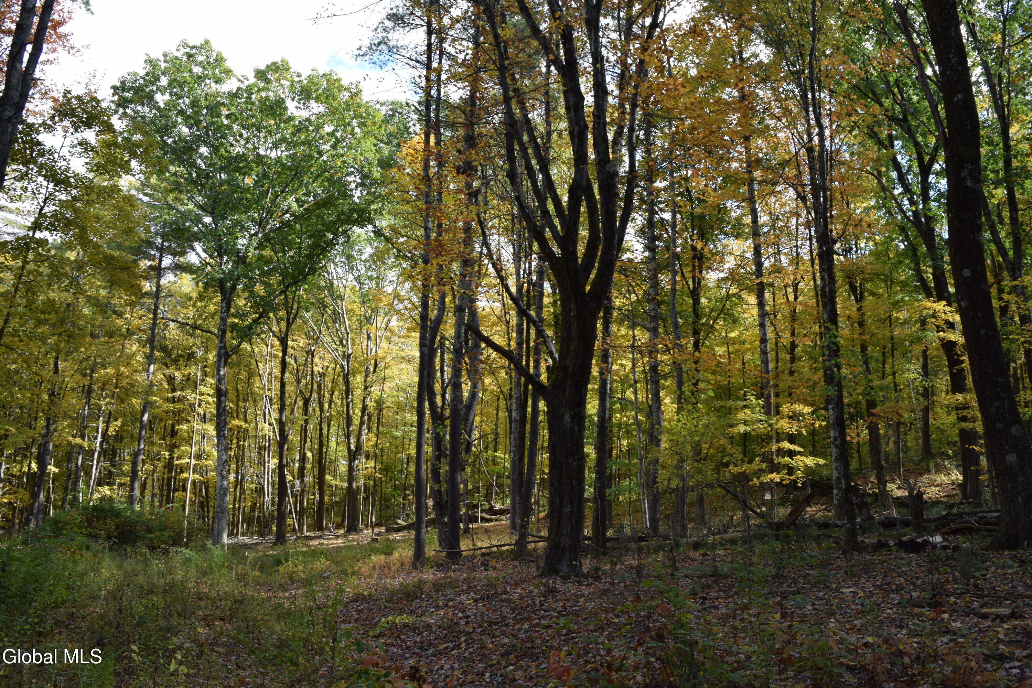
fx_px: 774
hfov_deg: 67.4
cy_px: 344
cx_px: 516
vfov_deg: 47.9
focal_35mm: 27
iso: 400
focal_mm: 18
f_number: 8
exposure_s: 1/250
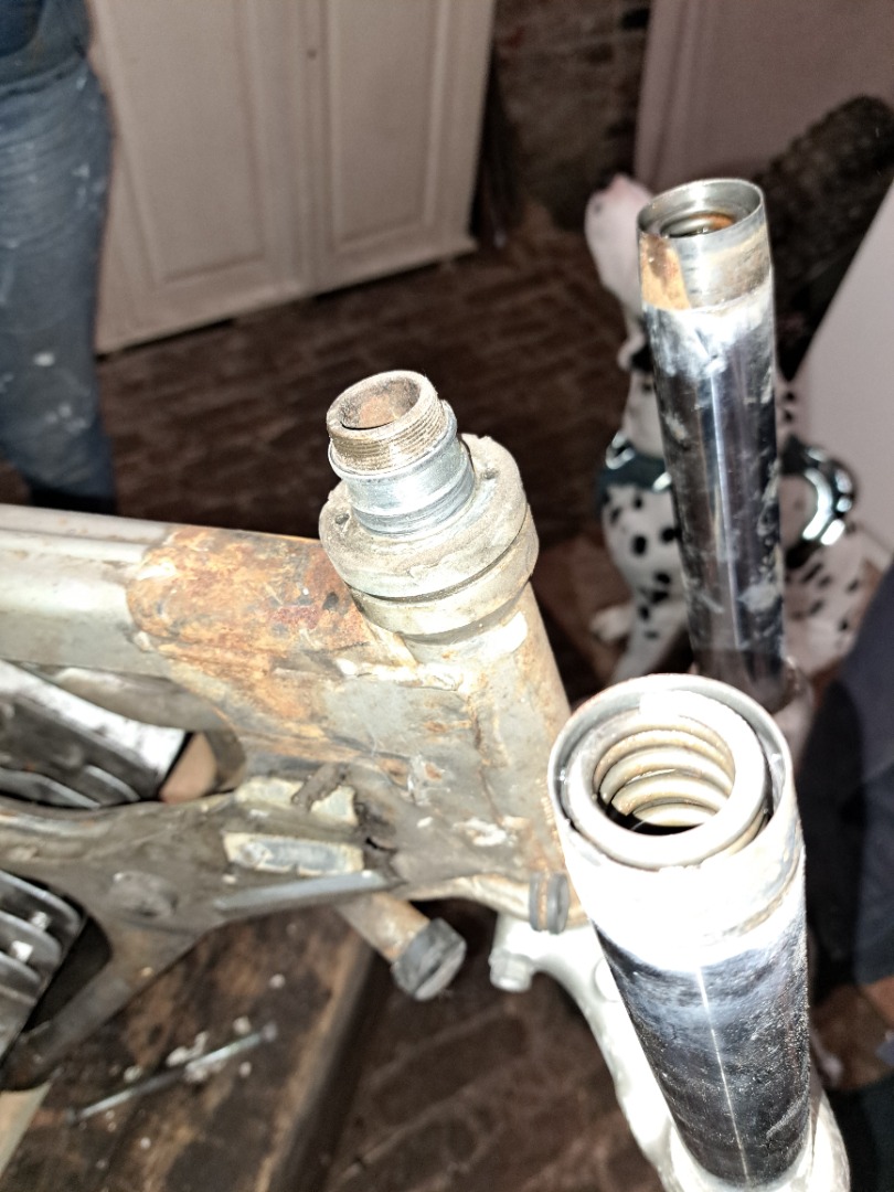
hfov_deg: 56.8
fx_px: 826
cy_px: 596
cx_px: 447
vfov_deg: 71.6
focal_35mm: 24
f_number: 1.8
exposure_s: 1/50
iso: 320
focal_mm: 5.23
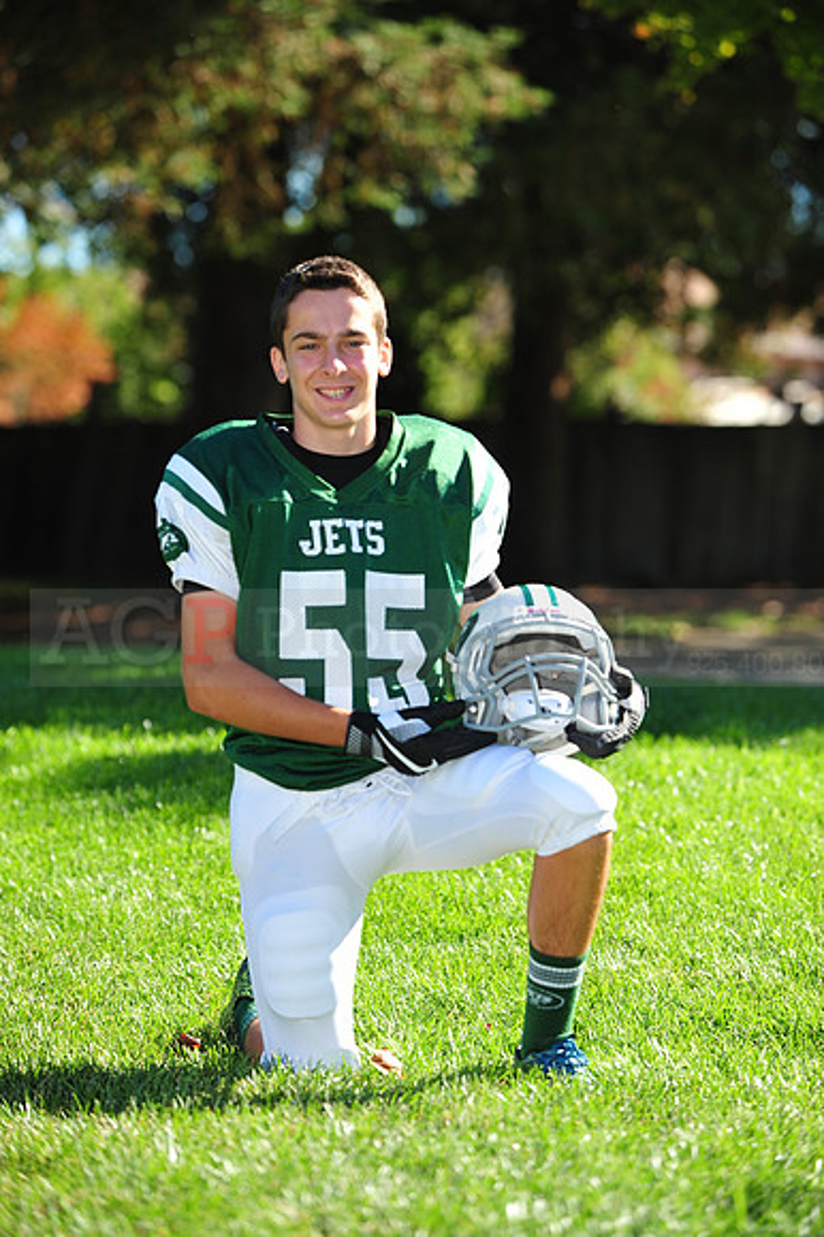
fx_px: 5328
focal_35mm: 155
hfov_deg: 8.8
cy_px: 618
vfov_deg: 13.3
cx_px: 412
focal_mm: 155
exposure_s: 1/1250
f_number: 4.5
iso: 400
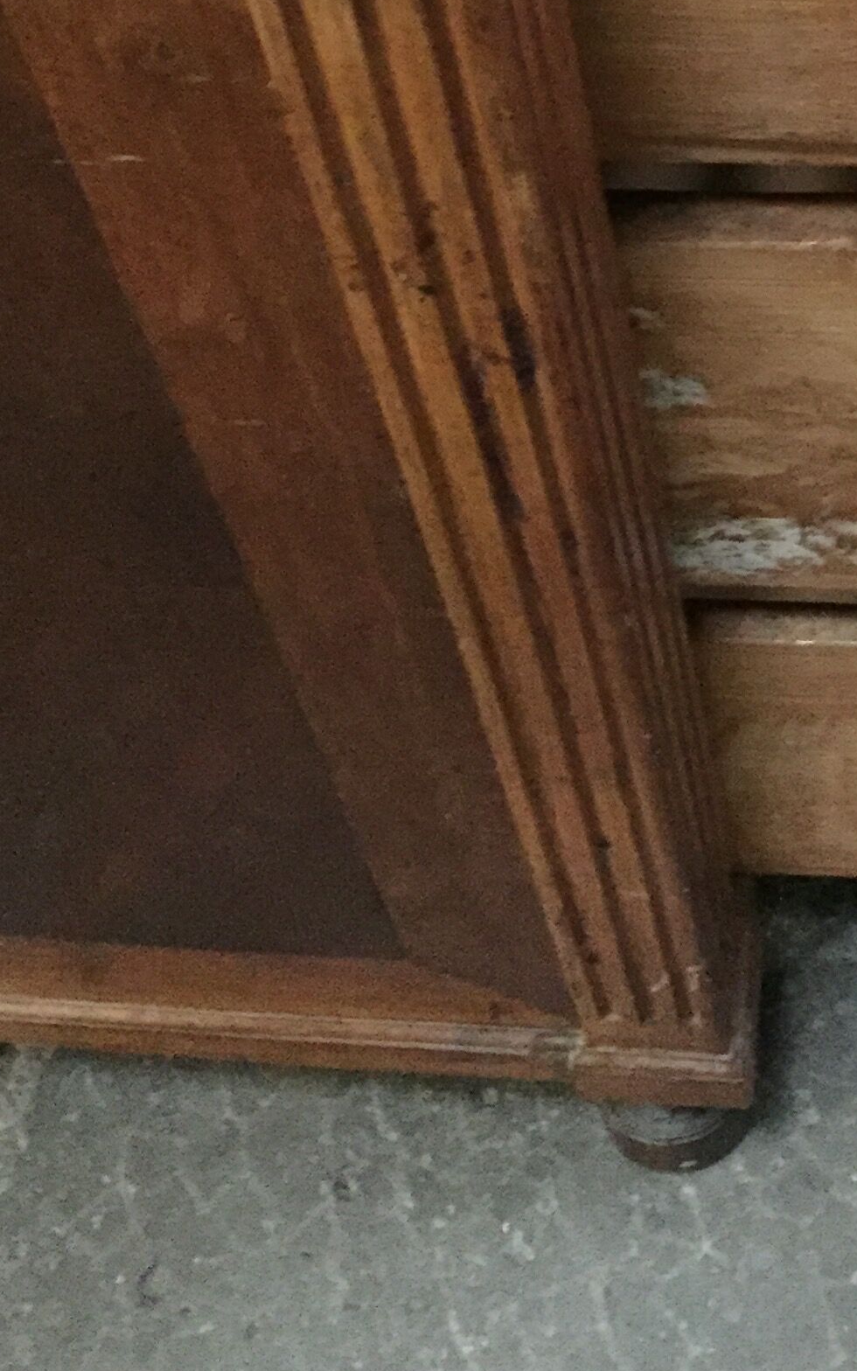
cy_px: 60
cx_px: 791
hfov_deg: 19.9
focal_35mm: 64
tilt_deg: -46.9
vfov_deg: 30.2
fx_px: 2392
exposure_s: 1/17
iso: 1250
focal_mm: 4.15
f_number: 2.2
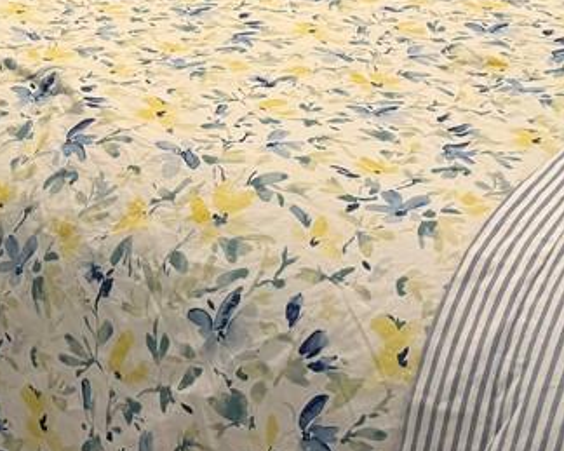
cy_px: -44
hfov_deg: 24.6
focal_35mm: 74
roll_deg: +0.0
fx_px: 1235
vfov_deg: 19.8
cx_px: 9
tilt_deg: -13.7
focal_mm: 6.76
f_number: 1.78
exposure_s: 1/60
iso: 200
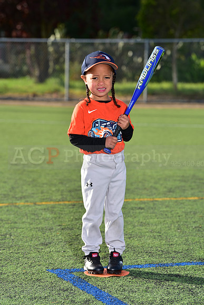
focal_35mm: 125
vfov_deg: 16.4
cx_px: 102
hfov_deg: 11.0
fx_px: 1062
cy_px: 152
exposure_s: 1/250
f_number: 5
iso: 64
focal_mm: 125
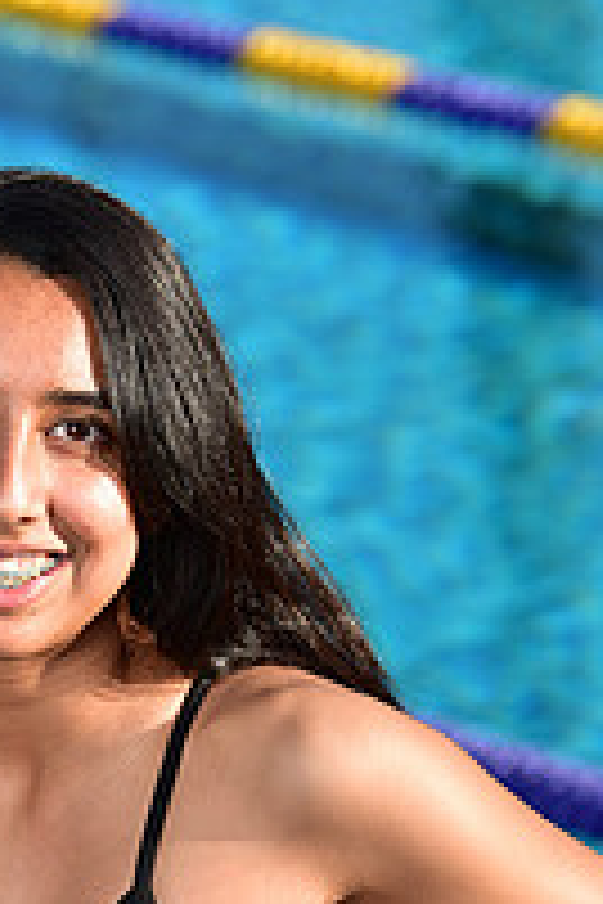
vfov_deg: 5.7
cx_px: 160
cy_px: 994
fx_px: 9044
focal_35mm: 360
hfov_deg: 3.8
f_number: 5.6
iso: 64
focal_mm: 125
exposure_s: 1/250
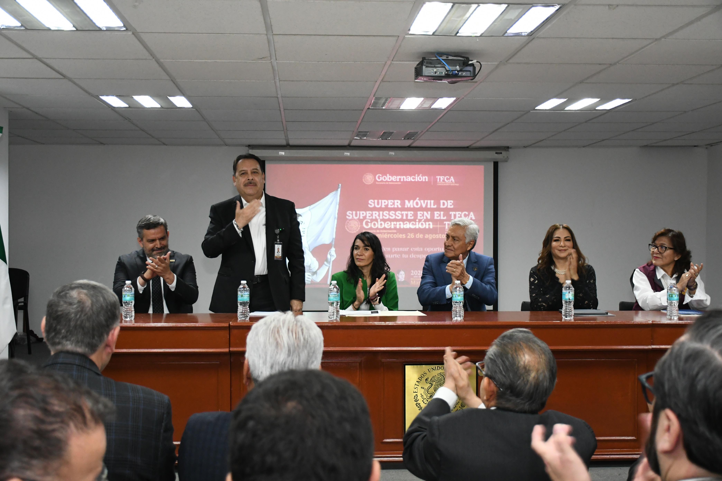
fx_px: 802
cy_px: 240
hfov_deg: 48.5
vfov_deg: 33.4
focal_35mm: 40
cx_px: 361
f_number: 4
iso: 3200
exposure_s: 1/100
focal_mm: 27
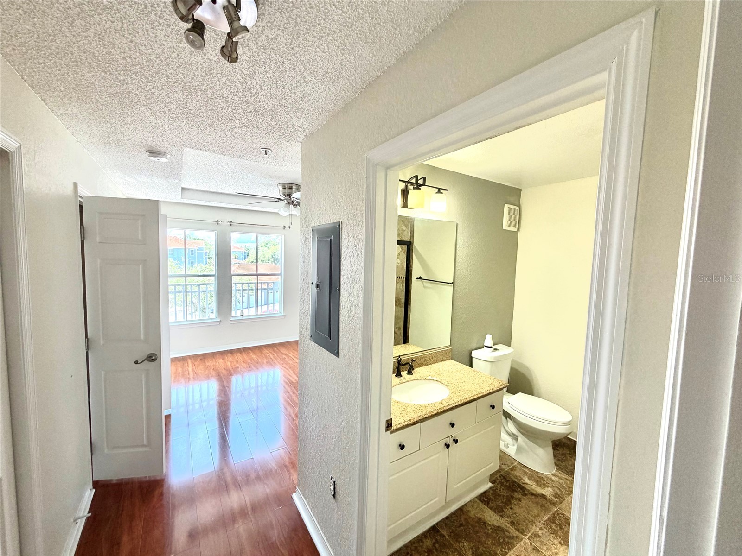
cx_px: 371
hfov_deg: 102.1
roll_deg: -1.3
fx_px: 300
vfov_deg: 85.7
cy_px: 278
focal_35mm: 14
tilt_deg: -4.3
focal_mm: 2.22
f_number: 2.2
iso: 160
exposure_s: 1/121
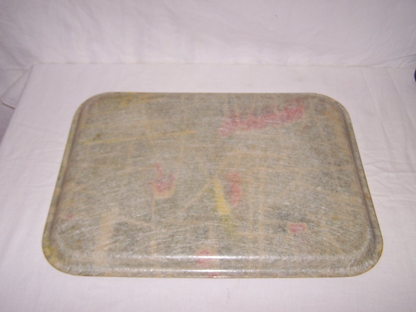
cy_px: 160
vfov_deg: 36.8
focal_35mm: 39
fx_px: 469
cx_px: 212
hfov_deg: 47.9
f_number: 2.8
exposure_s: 1/60
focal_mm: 6.3
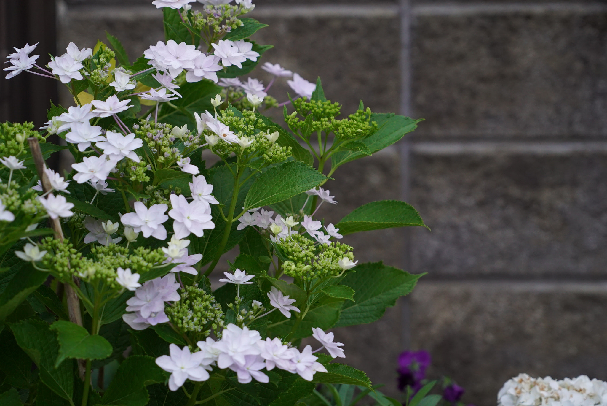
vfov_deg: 11.9
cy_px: 203
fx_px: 1940
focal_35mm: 115
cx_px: 304
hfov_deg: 17.8
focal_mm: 115
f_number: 6.3
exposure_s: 1/50
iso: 1600
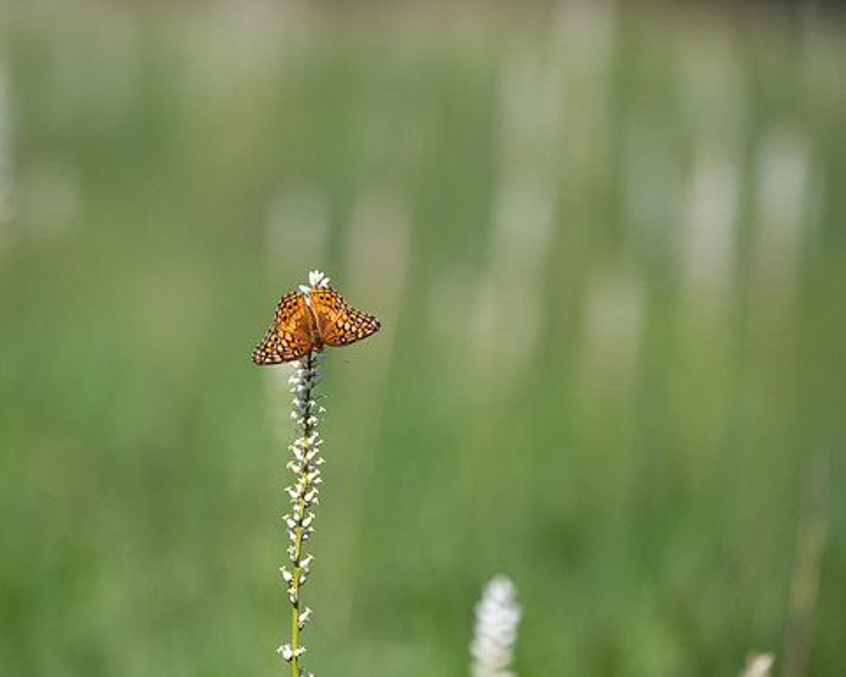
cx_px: 317
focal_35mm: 405
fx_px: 10143
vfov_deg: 3.8
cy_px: 286
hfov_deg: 4.8
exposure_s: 1/1600
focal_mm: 310
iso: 400
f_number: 5.6
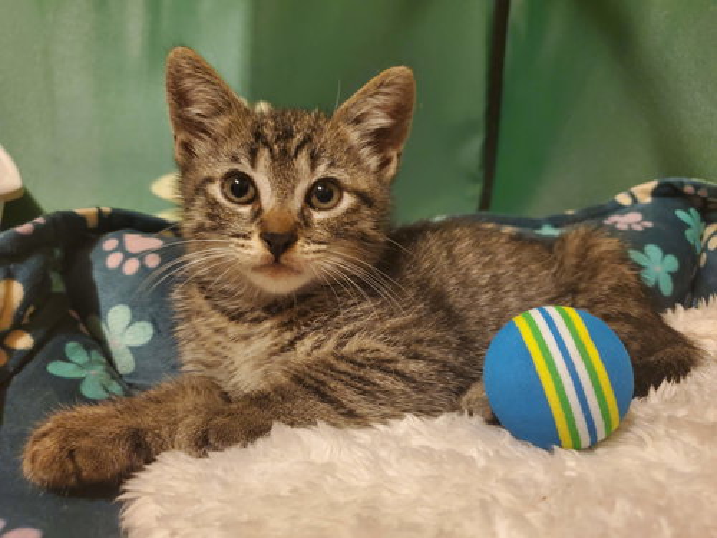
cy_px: 269
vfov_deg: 53.1
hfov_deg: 67.3
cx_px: 358
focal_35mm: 26
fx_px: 539
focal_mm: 4.3
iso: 800
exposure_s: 1/10
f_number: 1.5
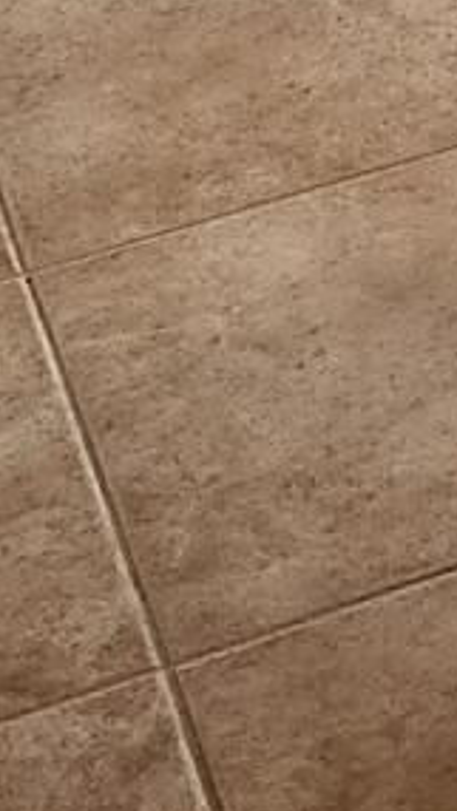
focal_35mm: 175
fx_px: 3768
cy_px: -1259
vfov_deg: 10.3
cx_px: 1876
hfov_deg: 5.8
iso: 200
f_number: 1.8
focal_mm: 6.4
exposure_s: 1/180
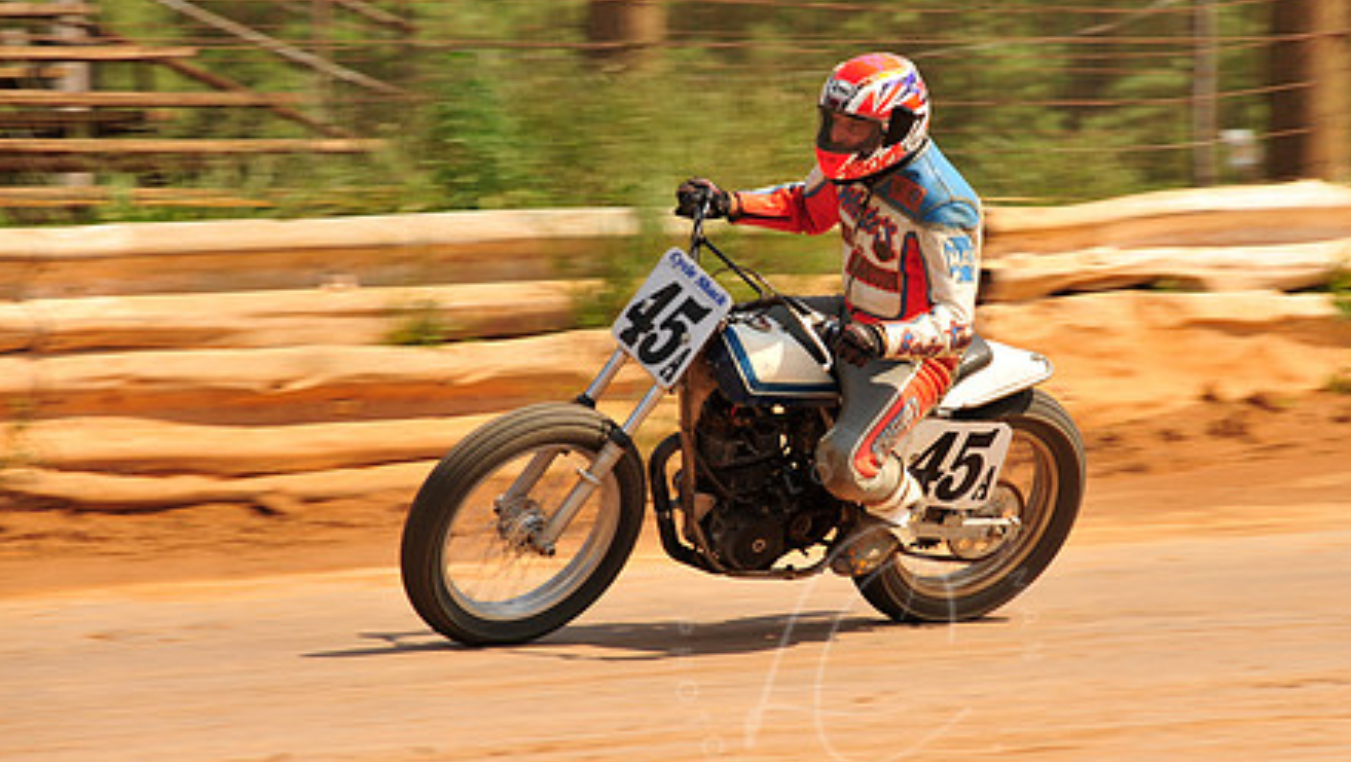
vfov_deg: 4.4
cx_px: 854
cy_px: 361
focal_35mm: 277
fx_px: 9929
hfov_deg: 7.8
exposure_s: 1/400
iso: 200
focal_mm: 200
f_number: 9
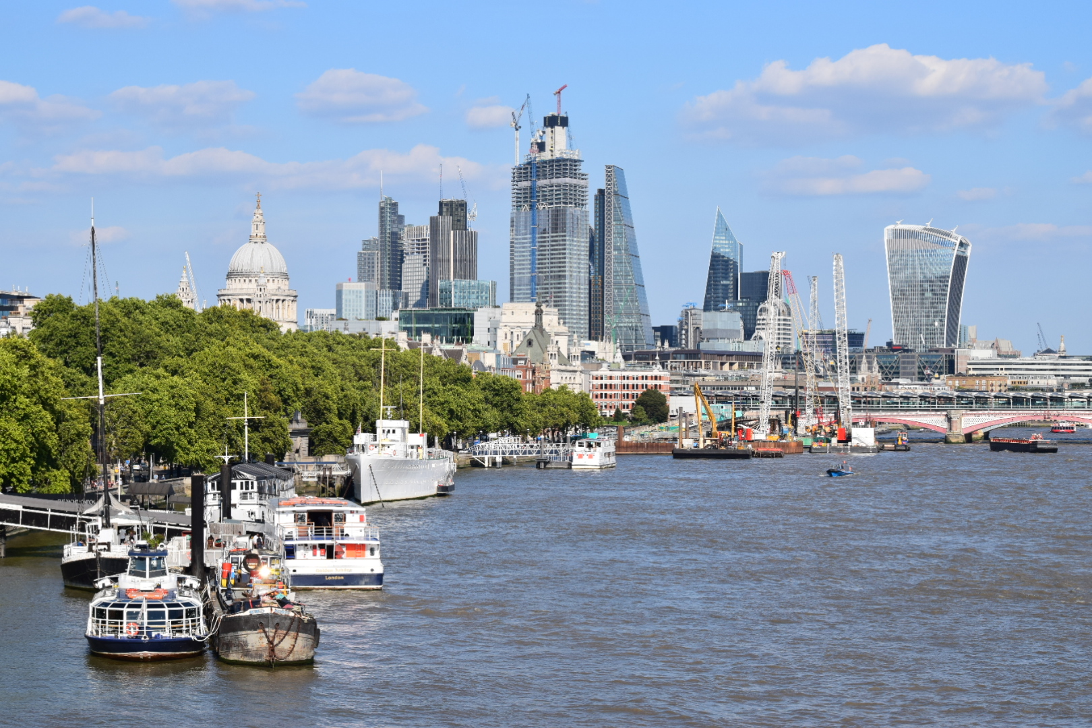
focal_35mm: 82
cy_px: 364
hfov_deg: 24.6
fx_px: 2502
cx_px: 546
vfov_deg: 16.6
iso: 200
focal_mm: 55
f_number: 11
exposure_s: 1/640
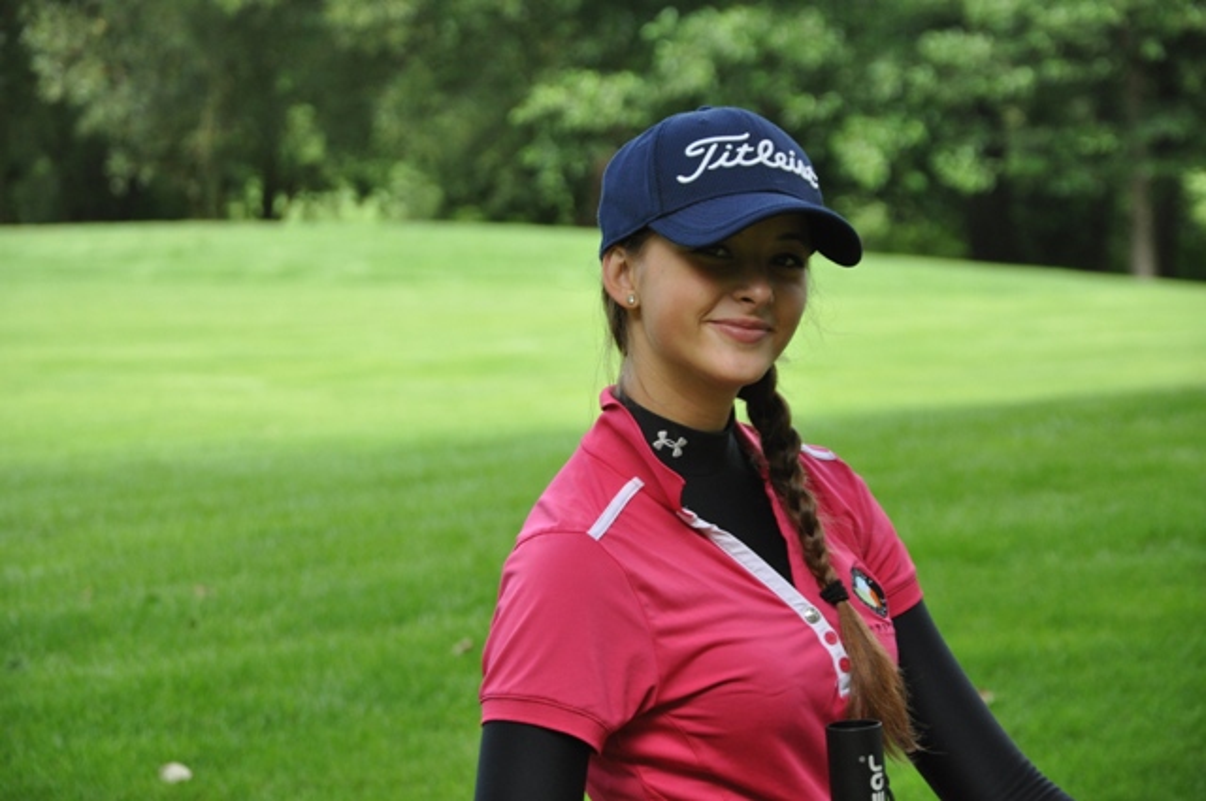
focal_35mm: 158
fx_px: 5270
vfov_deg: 8.7
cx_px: 603
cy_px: 400
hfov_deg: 13.1
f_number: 6.3
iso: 800
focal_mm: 105
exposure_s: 1/640
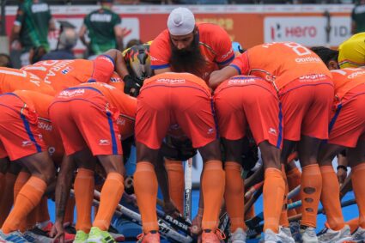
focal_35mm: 509
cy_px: 122
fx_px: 5158
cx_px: 182
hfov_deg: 4.1
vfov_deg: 2.7
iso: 1250
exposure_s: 1/2000
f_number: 7.1
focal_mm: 339.5
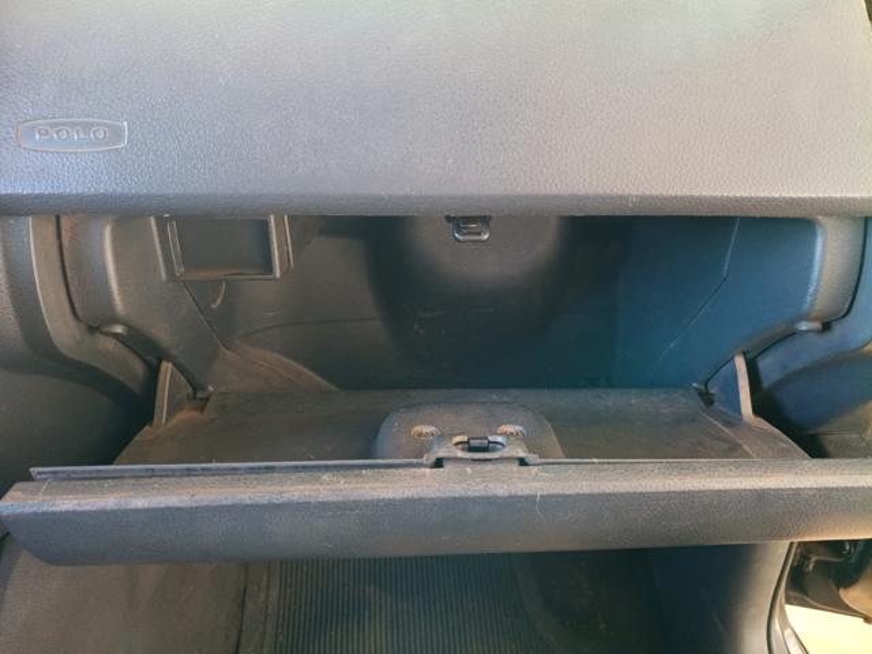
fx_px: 655
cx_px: 436
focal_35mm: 26
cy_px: 327
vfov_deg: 53.1
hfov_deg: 67.3
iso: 1416
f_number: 1.8
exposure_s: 1/40
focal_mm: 4.81
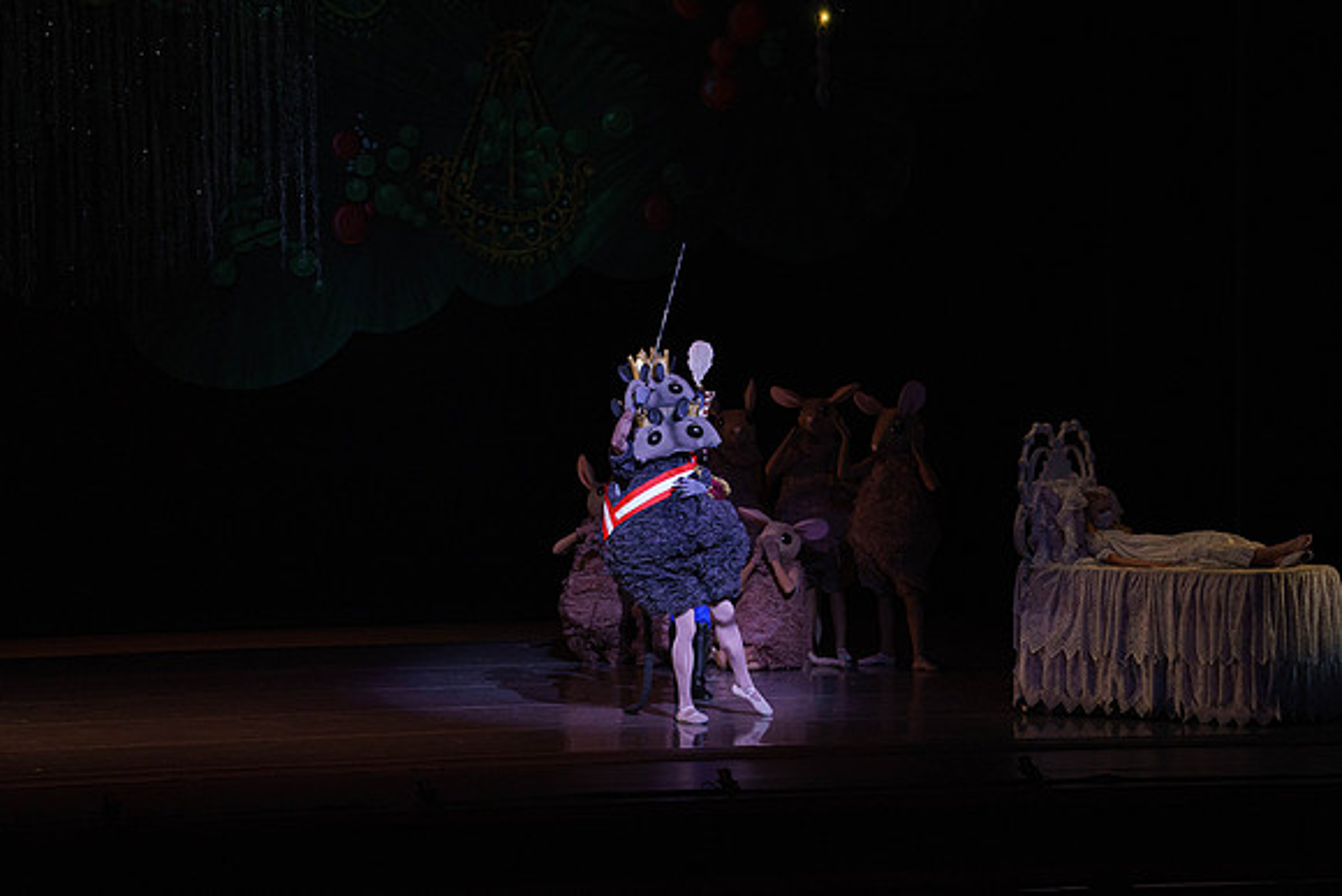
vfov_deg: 7.7
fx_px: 6674
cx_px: 671
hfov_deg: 11.5
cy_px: 448
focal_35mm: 179
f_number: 9
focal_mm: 179
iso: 5000
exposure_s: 1/320
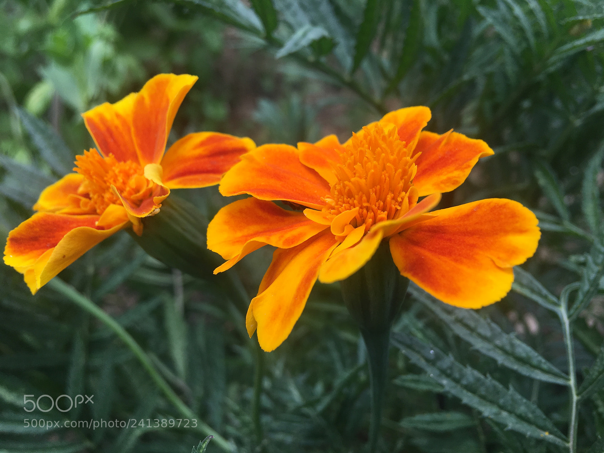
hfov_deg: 61.7
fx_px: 506
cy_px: 226
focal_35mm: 29
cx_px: 302
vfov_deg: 48.2
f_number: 2.2
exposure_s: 1/184
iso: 25
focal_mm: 4.15
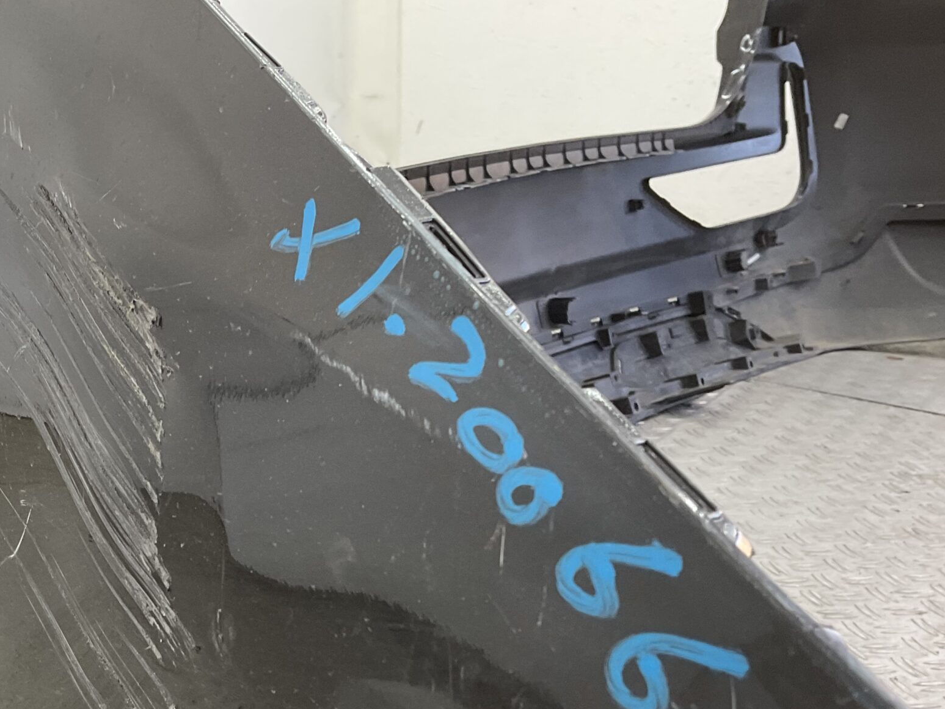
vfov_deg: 29.5
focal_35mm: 48
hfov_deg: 38.7
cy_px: 575
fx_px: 1310
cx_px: 244
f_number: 1.8
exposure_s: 1/120
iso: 40
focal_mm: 3
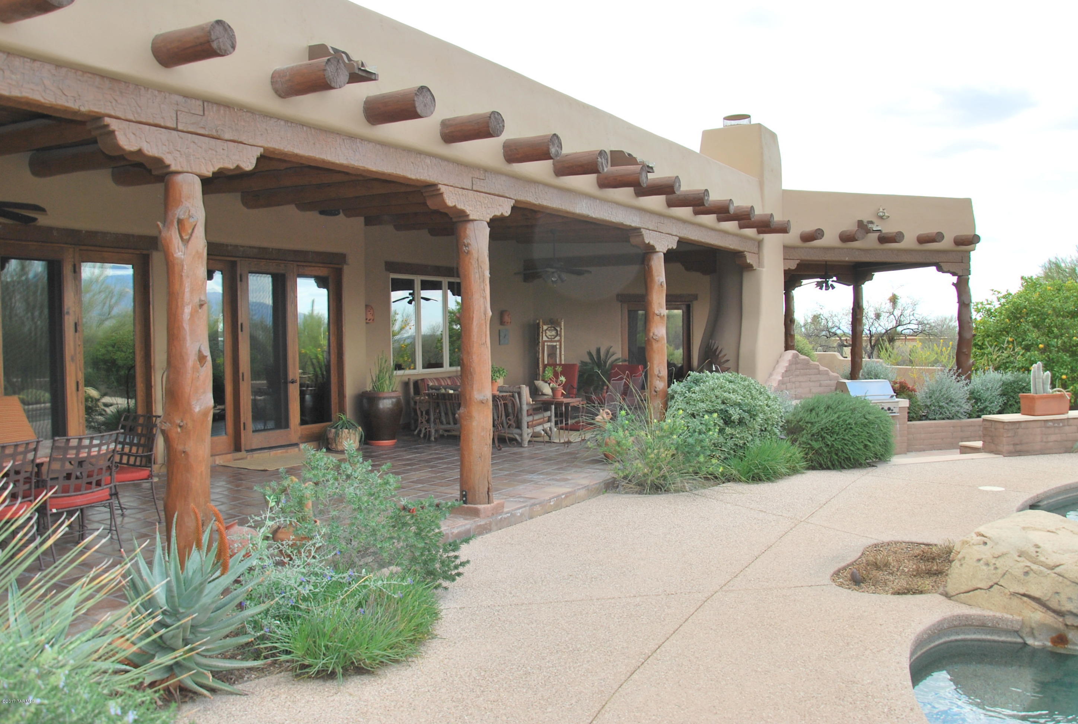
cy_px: 362
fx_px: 810
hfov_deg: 67.3
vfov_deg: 48.1
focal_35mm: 27
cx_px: 539
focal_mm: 18
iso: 100
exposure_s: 1/200
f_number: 5.6
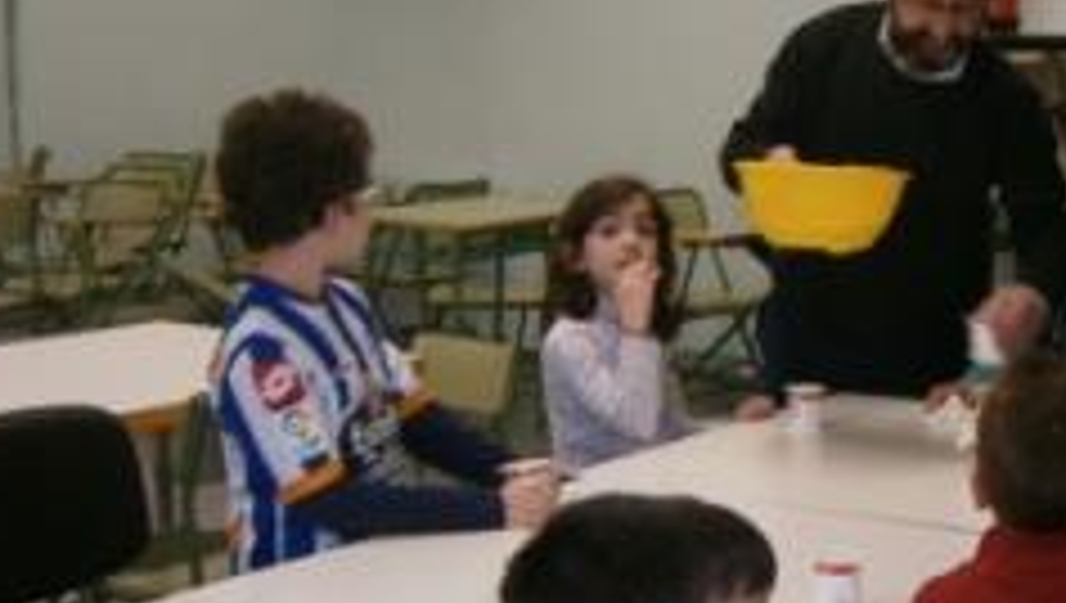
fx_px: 2094
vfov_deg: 16.4
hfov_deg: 28.1
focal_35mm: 74
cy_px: 324
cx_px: 801
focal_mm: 6.4
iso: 125
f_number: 3.1
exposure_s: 1/40
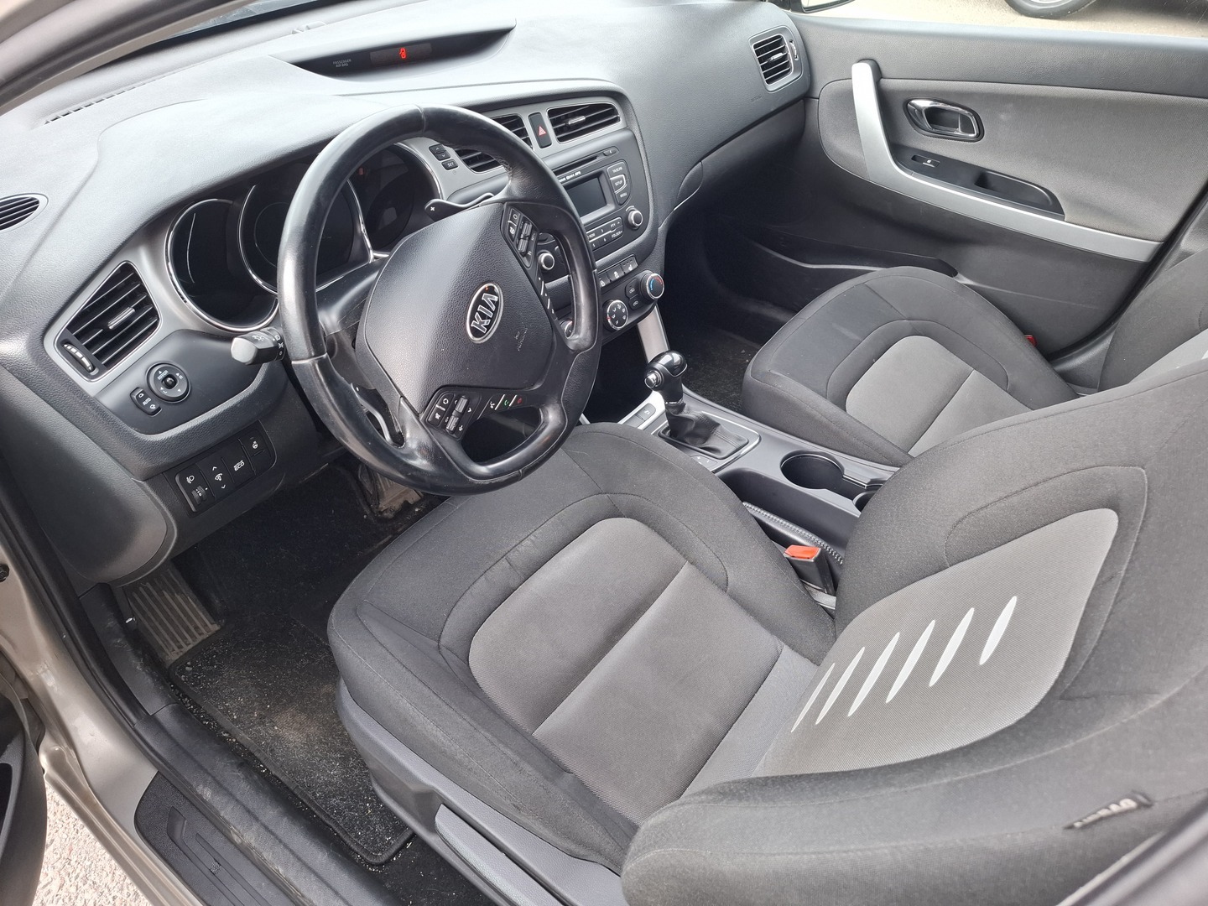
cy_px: 453
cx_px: 604
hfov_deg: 73.9
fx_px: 803
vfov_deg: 58.9
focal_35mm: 23
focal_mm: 5.54
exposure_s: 1/100
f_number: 1.8
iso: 64
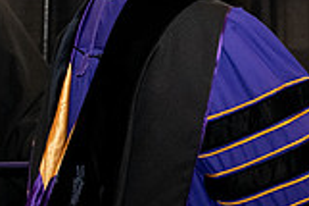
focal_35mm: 252
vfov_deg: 5.4
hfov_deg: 8.0
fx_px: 2161
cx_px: 505
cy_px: 57
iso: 2500
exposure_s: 1/200
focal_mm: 70
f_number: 5.6
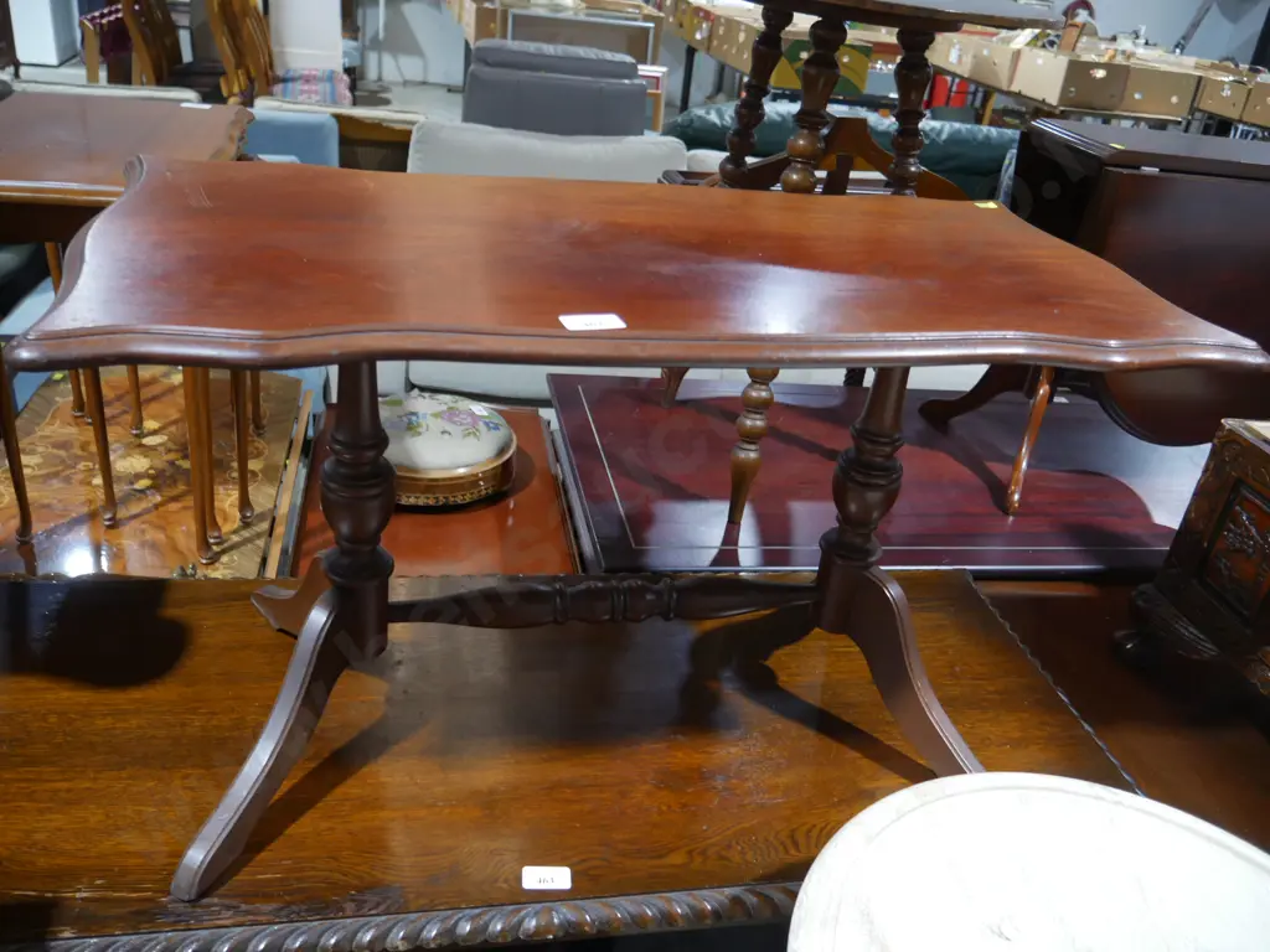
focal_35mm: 28
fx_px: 1027
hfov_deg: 63.4
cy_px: 476
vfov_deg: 49.7
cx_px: 635
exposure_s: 1/60
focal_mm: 14
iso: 800
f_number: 3.5
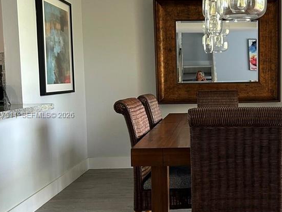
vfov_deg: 25.7
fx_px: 465
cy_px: 116
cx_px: 210
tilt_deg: -5.6
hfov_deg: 33.1
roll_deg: +0.0
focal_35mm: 57
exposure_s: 1/60
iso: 160
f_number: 1.5
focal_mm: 5.7
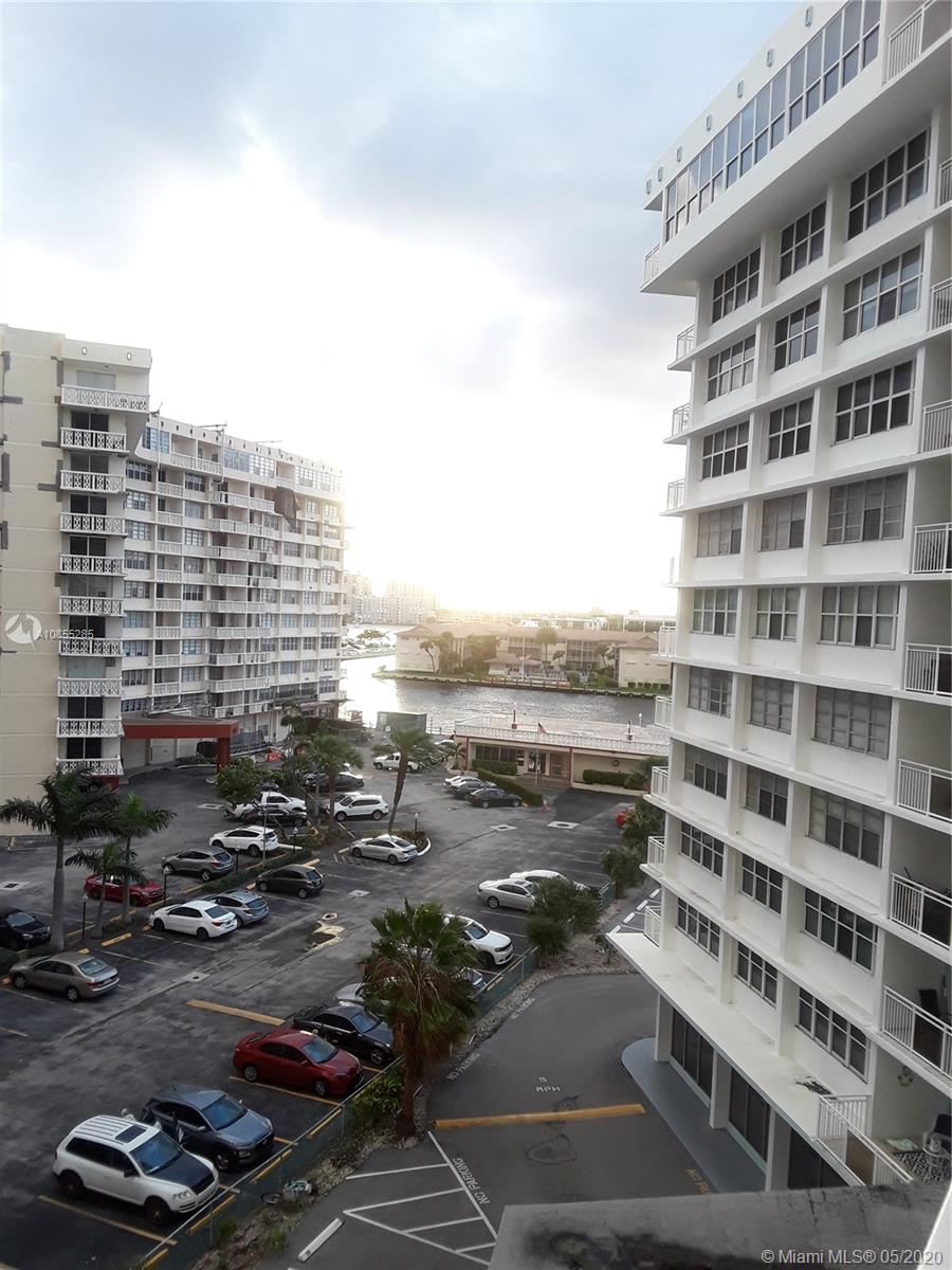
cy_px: 635
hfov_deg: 49.7
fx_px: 1027
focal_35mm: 28
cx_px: 476
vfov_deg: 63.4
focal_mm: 2.9
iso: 40
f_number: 1.9
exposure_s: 1/153
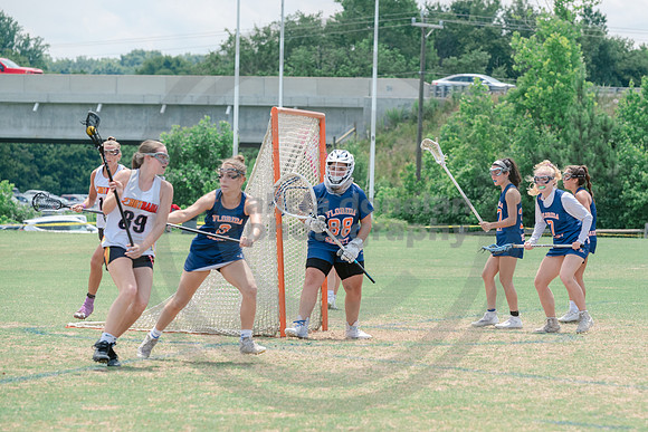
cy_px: 238
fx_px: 3551
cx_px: 473
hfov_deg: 10.4
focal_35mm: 197
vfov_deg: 7.0
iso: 400
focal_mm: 135
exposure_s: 1/1600
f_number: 5
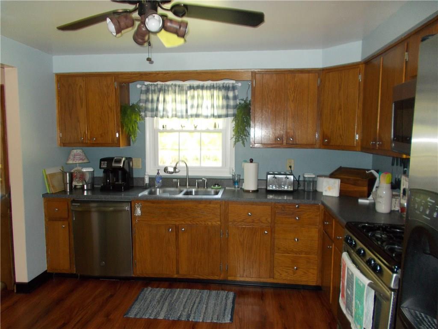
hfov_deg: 67.3
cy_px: 164
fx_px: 329
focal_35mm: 26
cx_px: 219
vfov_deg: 53.1
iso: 200
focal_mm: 4.6
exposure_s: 1/25
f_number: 3.2
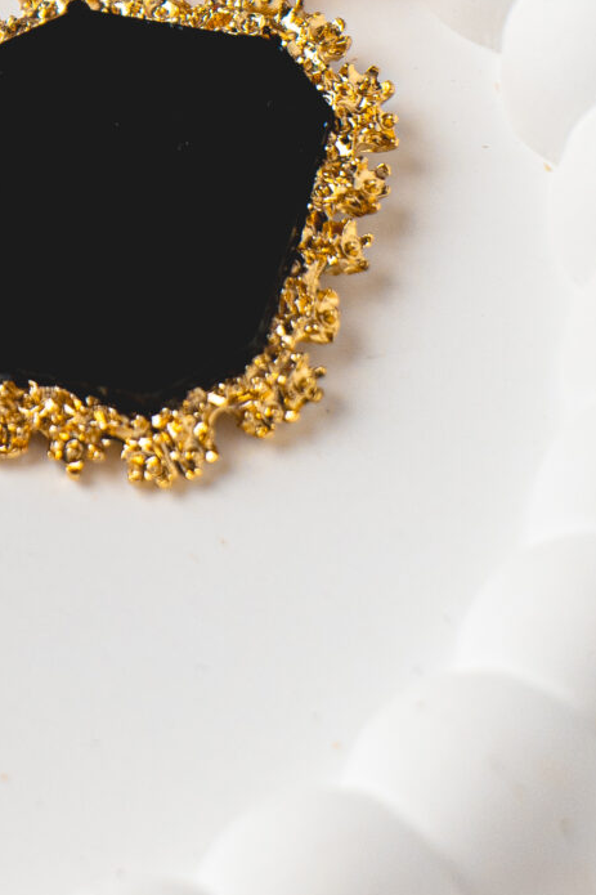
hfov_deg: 6.2
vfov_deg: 9.2
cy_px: -85
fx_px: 5490
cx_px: -150
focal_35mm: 221
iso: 400
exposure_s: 1/160
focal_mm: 60
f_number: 7.1
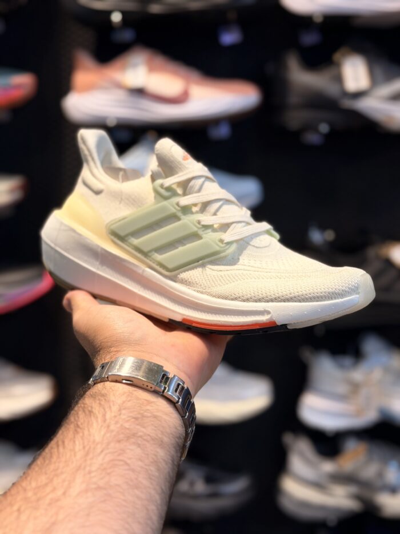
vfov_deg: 39.7
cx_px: 200
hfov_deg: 30.3
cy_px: 267
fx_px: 739
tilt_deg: -8.4
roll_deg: +2.2
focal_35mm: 48
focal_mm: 6.76
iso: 50
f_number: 1.78
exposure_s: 1/128
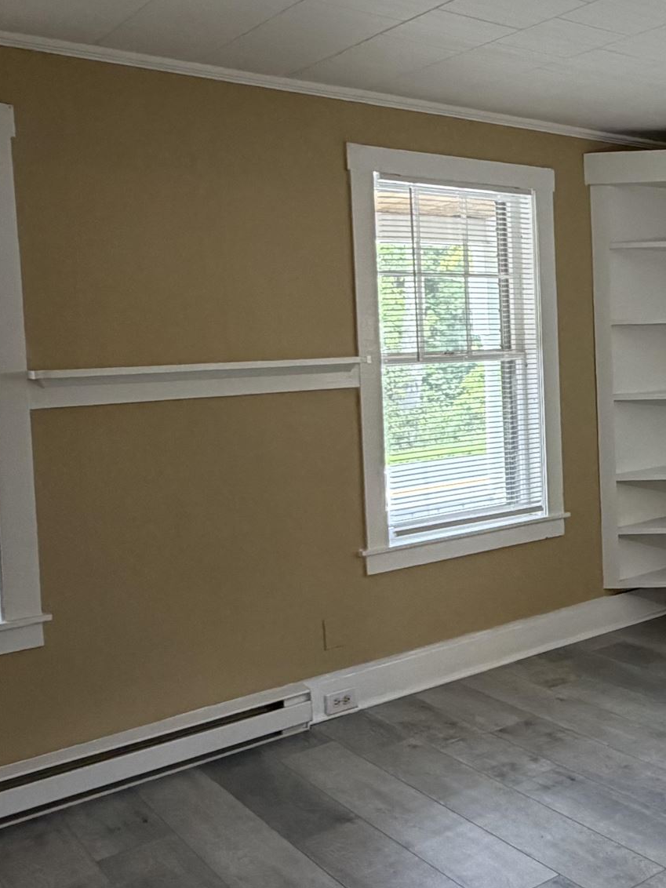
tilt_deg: -2.0
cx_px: 616
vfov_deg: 48.9
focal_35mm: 38
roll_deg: +2.7
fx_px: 975
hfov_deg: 35.2
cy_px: 388
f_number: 2.2
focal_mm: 2.22
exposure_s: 1/121
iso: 250
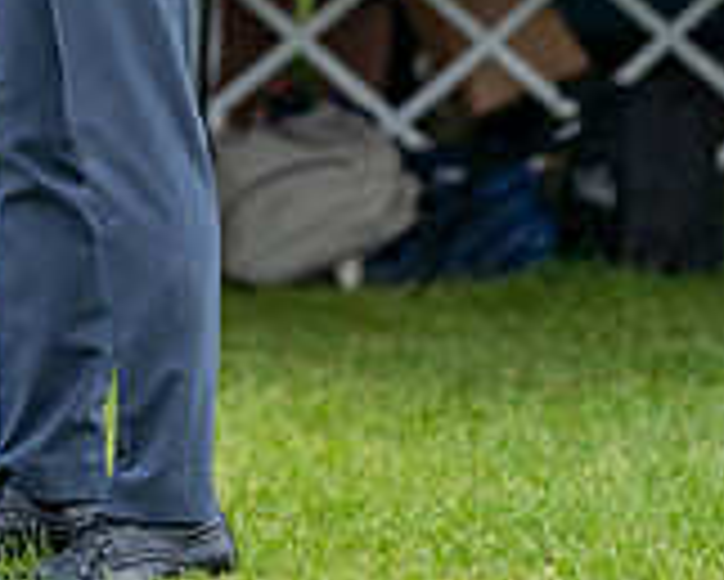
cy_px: -238
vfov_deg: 3.1
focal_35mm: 503
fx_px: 10785
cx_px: -313
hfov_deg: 3.8
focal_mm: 125
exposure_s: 1/800
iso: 100
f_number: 3.2
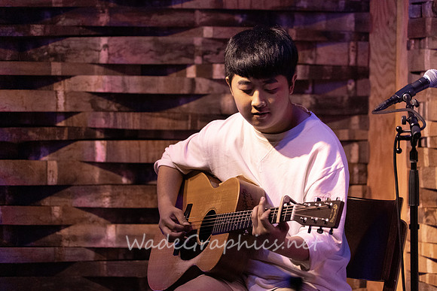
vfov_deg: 6.5
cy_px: 146
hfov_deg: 9.7
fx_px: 2574
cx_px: 218
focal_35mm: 212
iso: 6400
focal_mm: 212
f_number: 6.3
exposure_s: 1/125
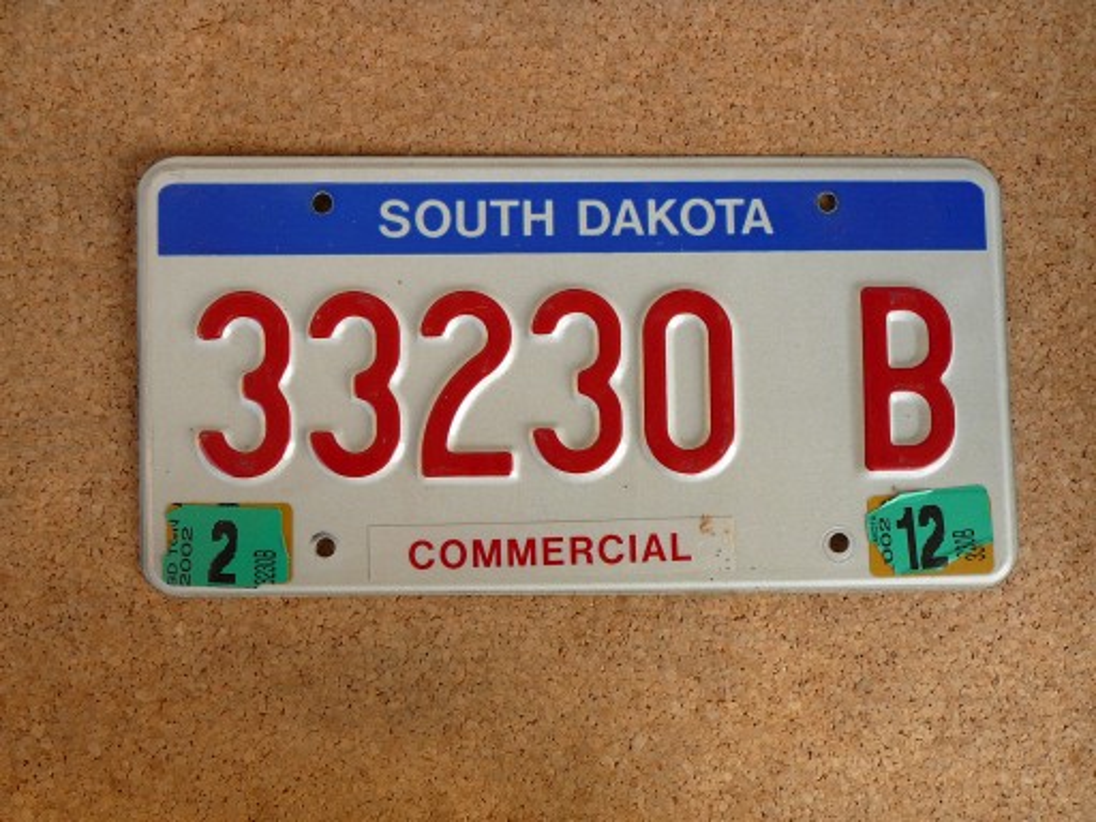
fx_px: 1235
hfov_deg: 47.9
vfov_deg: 36.8
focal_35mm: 39
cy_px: 411
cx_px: 548
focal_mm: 5.8
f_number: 3
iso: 80
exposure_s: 1/80
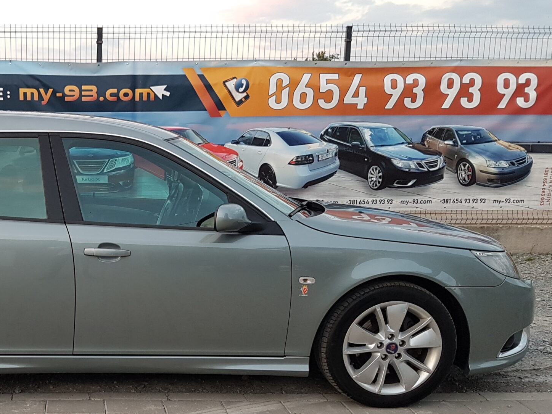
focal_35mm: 46
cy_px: 290
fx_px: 733
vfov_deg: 31.2
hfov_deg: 39.3
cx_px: 97
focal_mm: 4.2
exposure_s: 1/50
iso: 64
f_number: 1.7
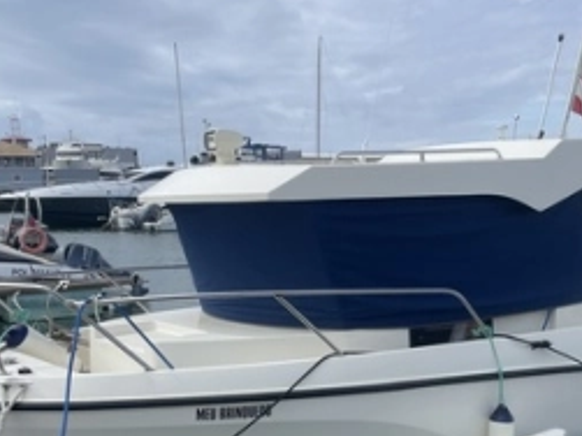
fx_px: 958
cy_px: 342
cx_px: 403
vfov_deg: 25.2
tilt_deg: -10.0
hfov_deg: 33.4
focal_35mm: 57
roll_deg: +2.2
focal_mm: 4.2
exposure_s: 1/4831
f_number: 1.6
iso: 32
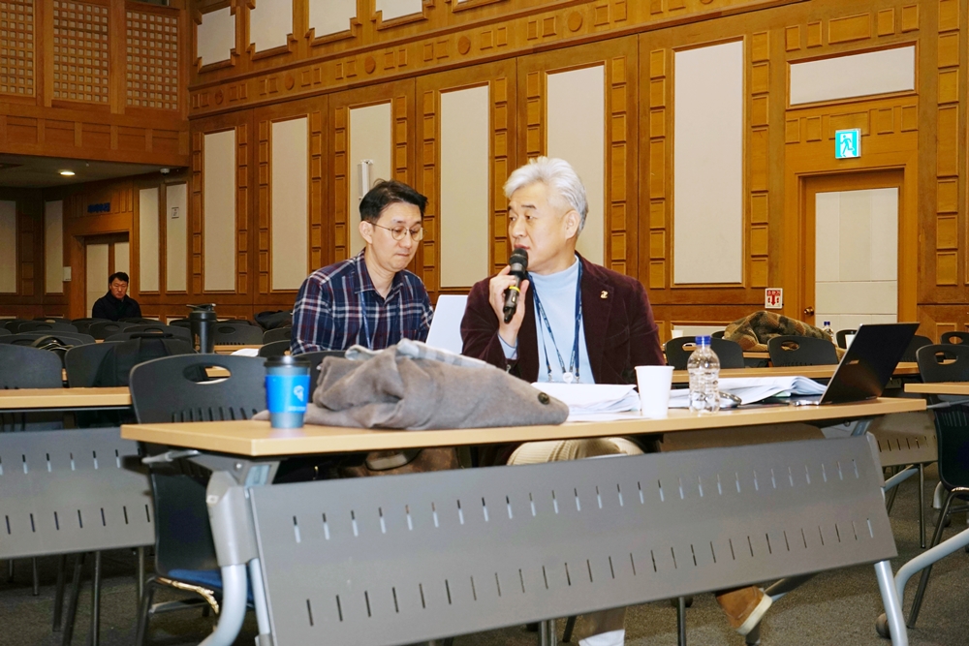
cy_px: 323
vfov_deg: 26.0
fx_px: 1400
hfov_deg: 38.2
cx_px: 484
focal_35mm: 52
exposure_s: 1/125
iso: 400
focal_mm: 52
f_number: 6.3
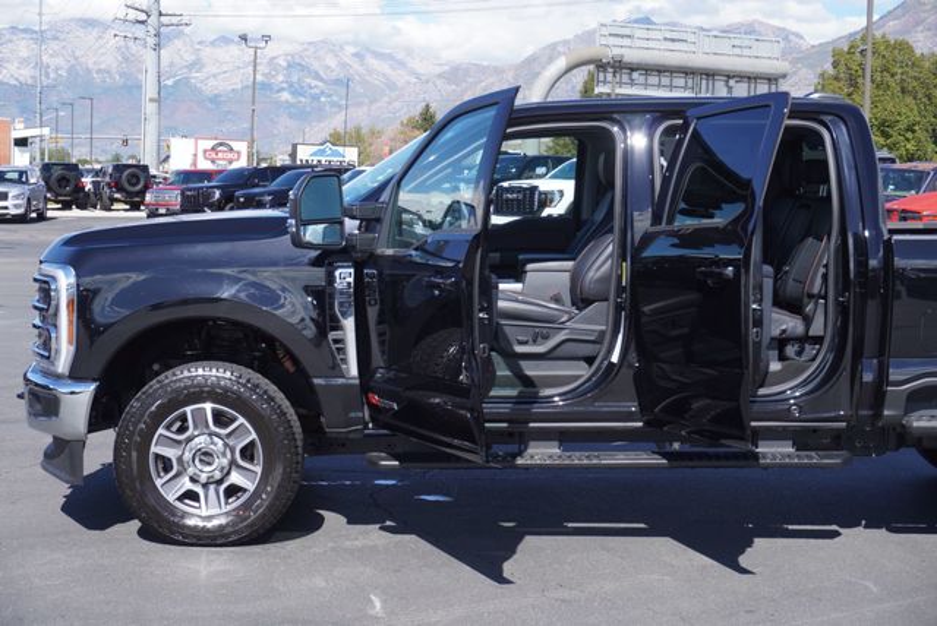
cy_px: 313
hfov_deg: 34.2
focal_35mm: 58
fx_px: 1524
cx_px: 468
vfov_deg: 23.2
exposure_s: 1/160
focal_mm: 39
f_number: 9
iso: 100
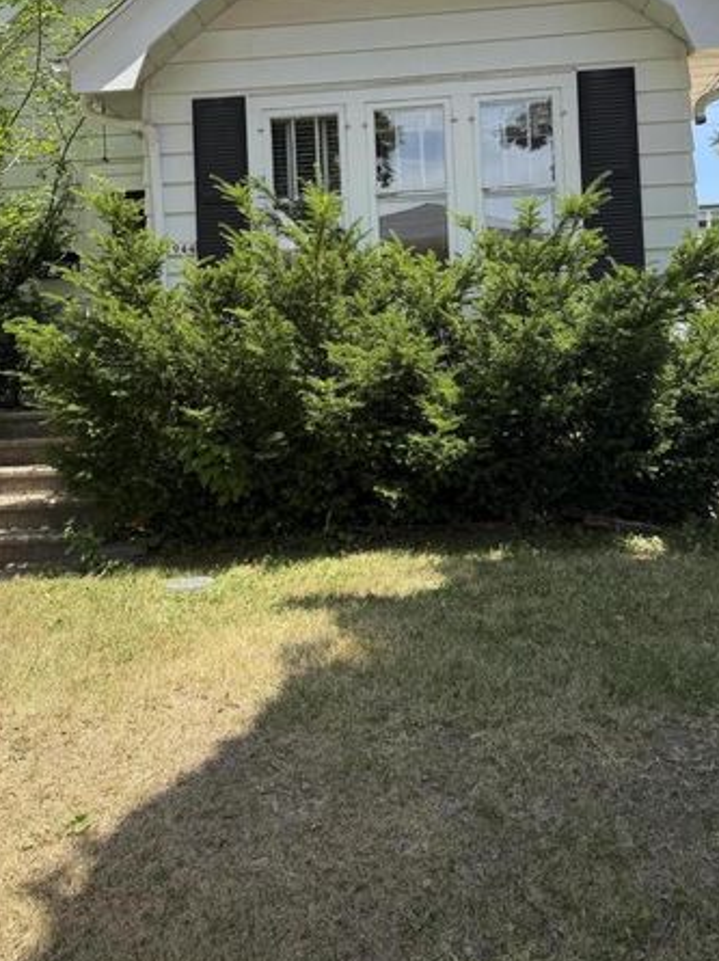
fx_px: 998
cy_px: 327
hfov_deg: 39.6
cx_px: 326
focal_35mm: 36
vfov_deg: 50.5
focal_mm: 6.76
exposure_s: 1/1949
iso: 80
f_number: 1.78
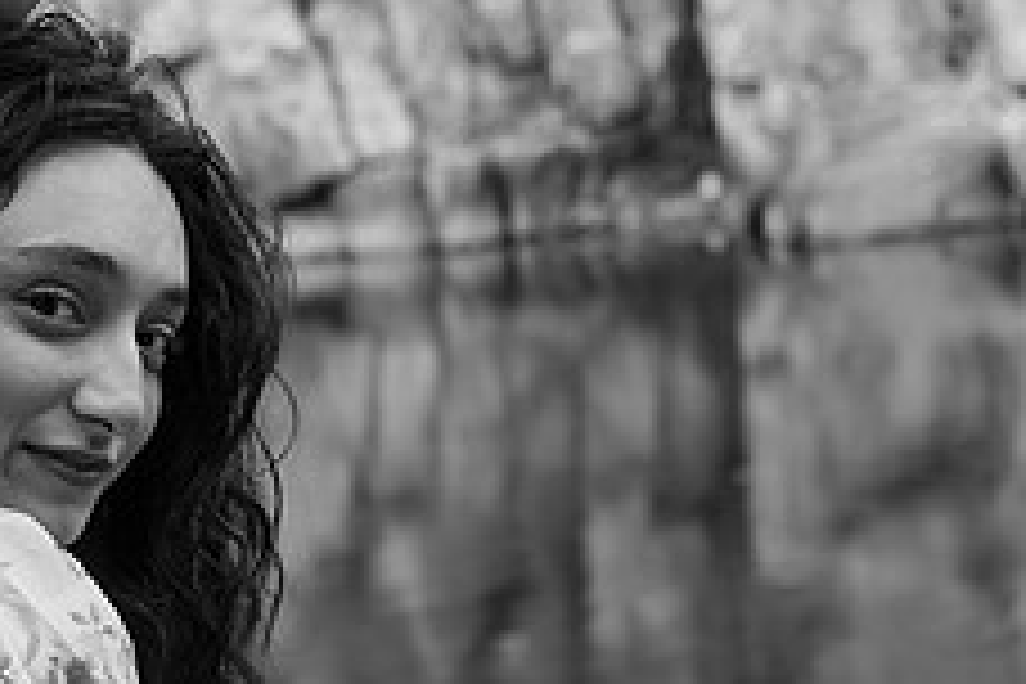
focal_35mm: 89
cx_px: 148
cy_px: 308
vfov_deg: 15.4
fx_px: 2536
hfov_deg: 22.4
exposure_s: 1/250
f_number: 3.2
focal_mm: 35
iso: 800
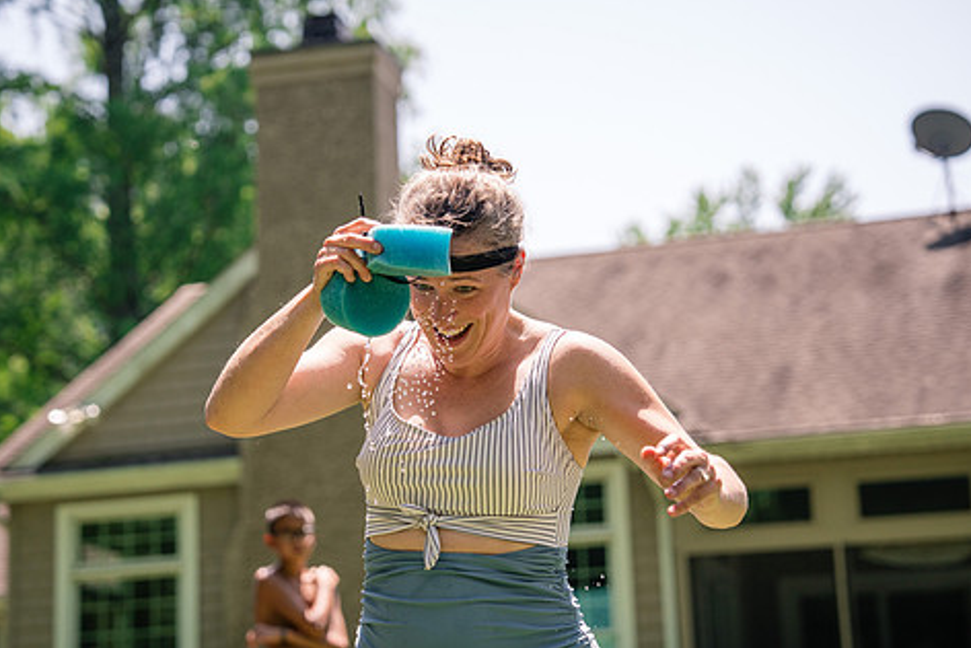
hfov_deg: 23.6
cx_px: 494
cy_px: 343
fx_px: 2320
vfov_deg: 15.9
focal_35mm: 86
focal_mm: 70
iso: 250
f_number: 2.8
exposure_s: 1/2000
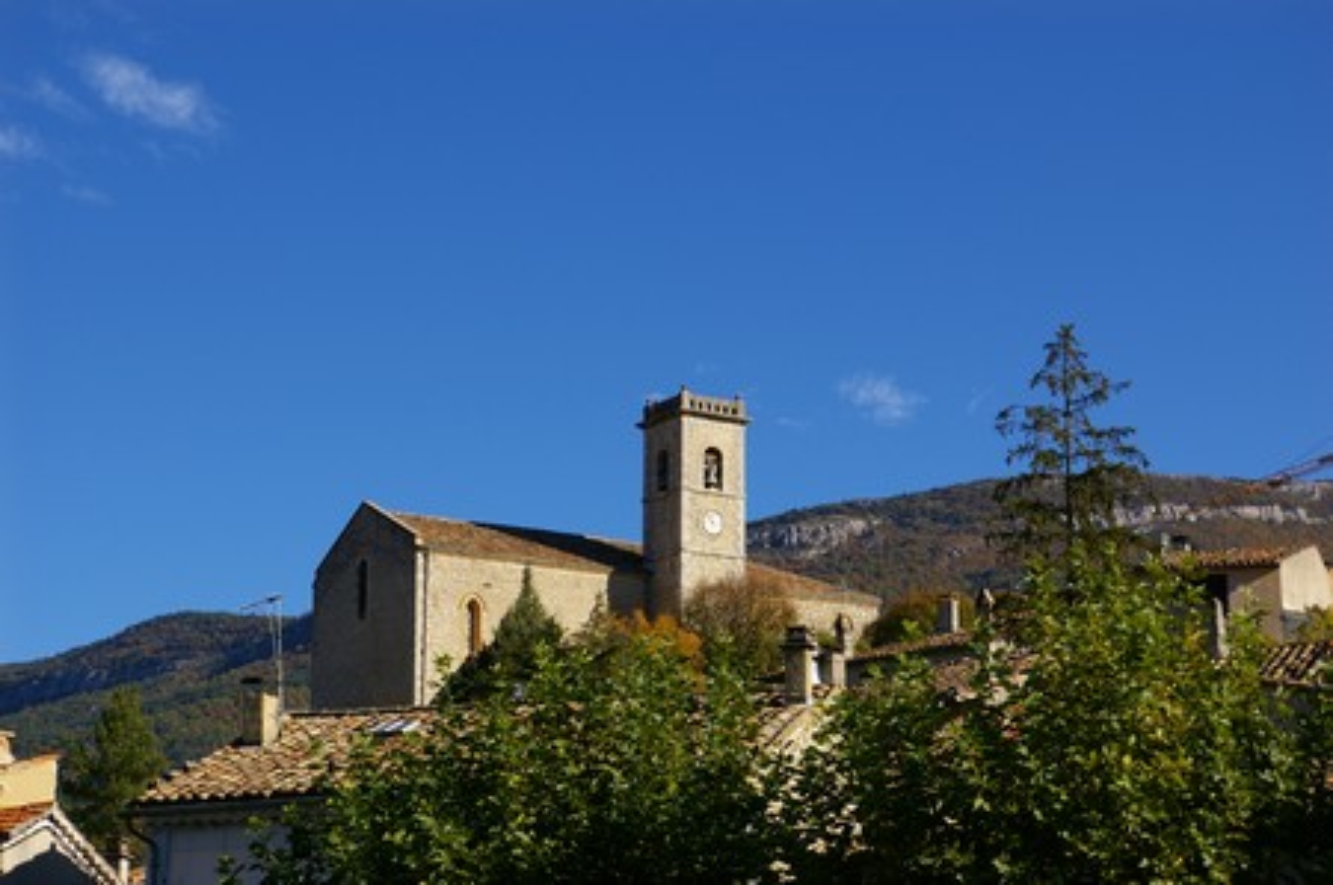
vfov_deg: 16.5
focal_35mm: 82
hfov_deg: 24.6
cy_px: 442
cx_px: 666
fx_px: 3051
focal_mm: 55
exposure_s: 1/350
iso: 200
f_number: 11
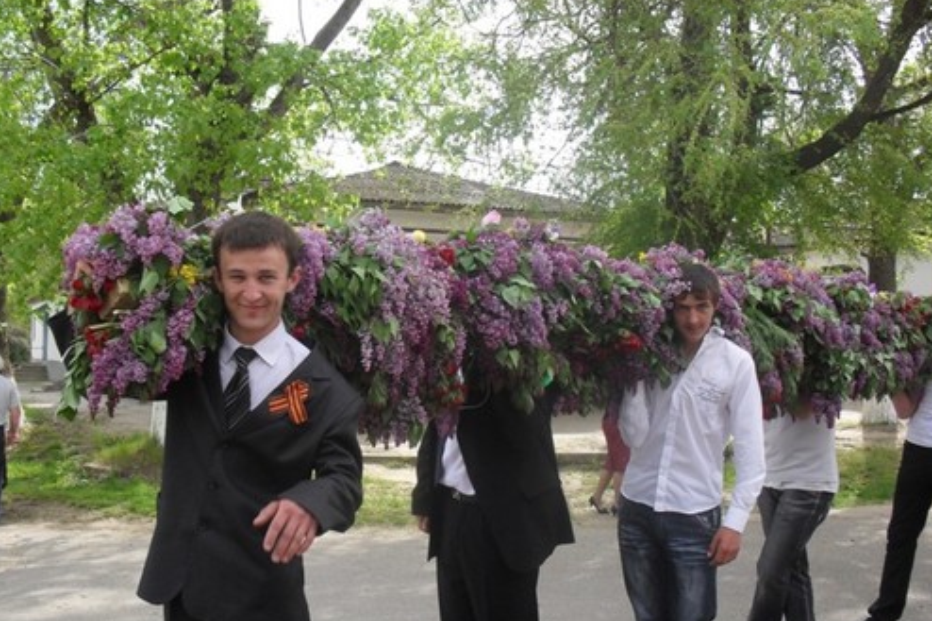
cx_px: 468
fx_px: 1035
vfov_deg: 33.4
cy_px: 333
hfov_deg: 48.5
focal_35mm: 40
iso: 80
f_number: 2.8
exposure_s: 1/350
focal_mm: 6.3
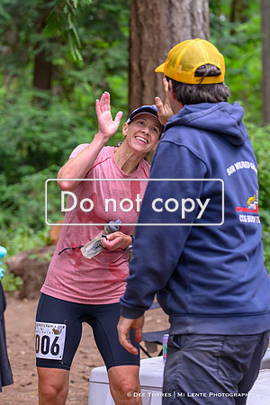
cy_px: 202
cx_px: 56
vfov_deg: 19.2
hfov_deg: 12.8
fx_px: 1198
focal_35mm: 107
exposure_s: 1/640
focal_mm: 71
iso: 1600
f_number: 2.8
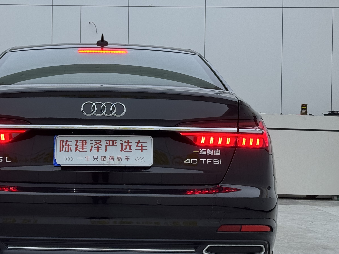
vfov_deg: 18.4
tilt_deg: +1.8
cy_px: 118
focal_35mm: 80
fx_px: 783
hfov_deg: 24.2
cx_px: 96
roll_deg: +1.2
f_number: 1.78
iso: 64
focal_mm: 6.76
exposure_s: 1/433
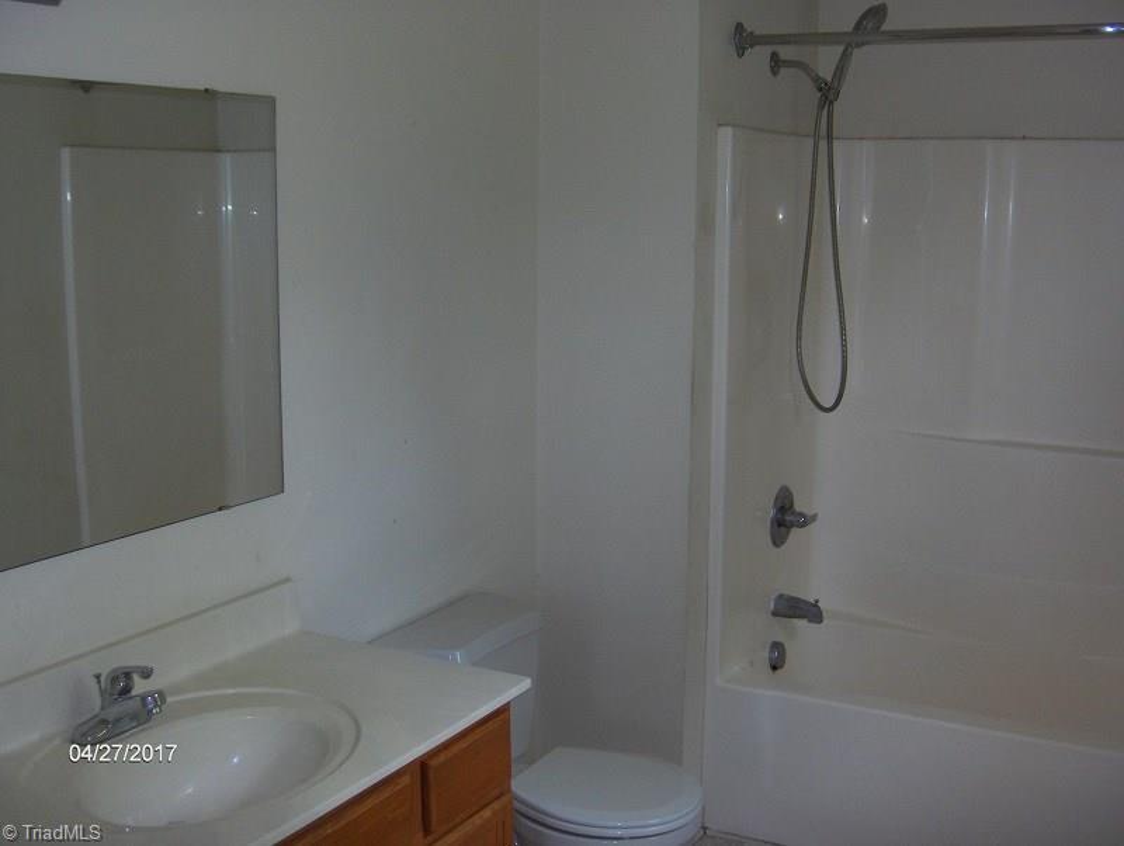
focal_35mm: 39
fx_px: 1268
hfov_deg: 47.8
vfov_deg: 36.9
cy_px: 423
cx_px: 562
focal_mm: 8
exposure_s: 1/60
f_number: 2.8
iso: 100
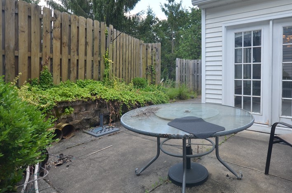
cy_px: 73
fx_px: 186
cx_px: 185
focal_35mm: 23
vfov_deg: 54.3
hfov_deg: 74.7
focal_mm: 10
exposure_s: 1/200
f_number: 7.1
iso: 200
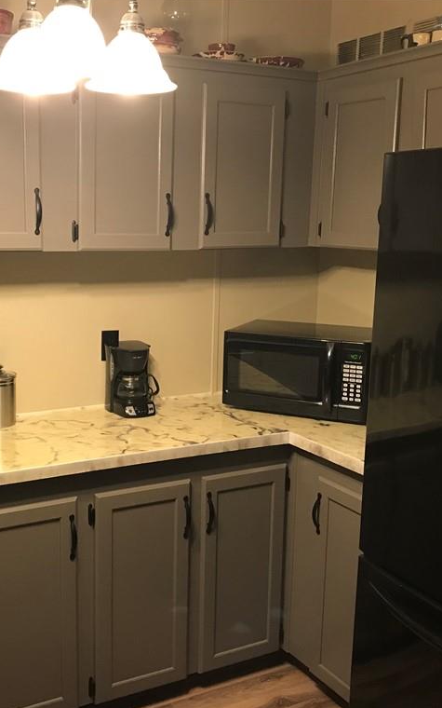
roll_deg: -0.2
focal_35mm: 40
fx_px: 771
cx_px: 149
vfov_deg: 49.3
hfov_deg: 31.7
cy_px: 353
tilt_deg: -9.4
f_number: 1.8
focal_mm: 3.99
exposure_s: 1/15
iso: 64
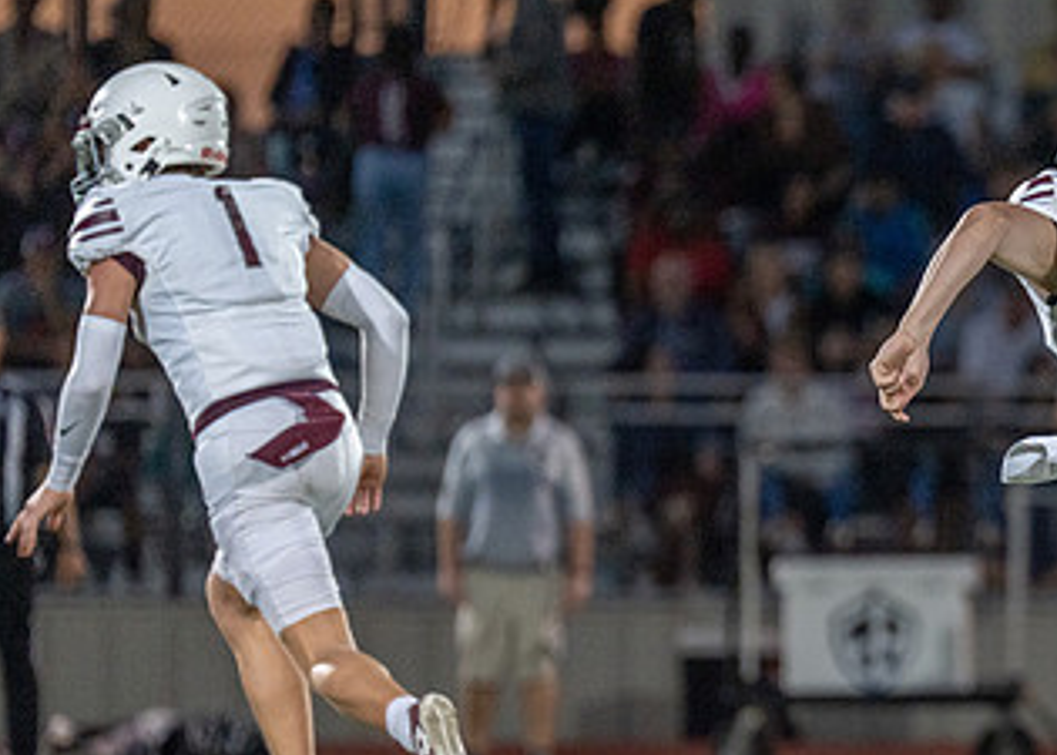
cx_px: 1134
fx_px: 13929
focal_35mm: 464
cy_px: 487
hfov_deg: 4.3
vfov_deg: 3.1
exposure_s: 1/1000
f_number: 2.8
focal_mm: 200
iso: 1250
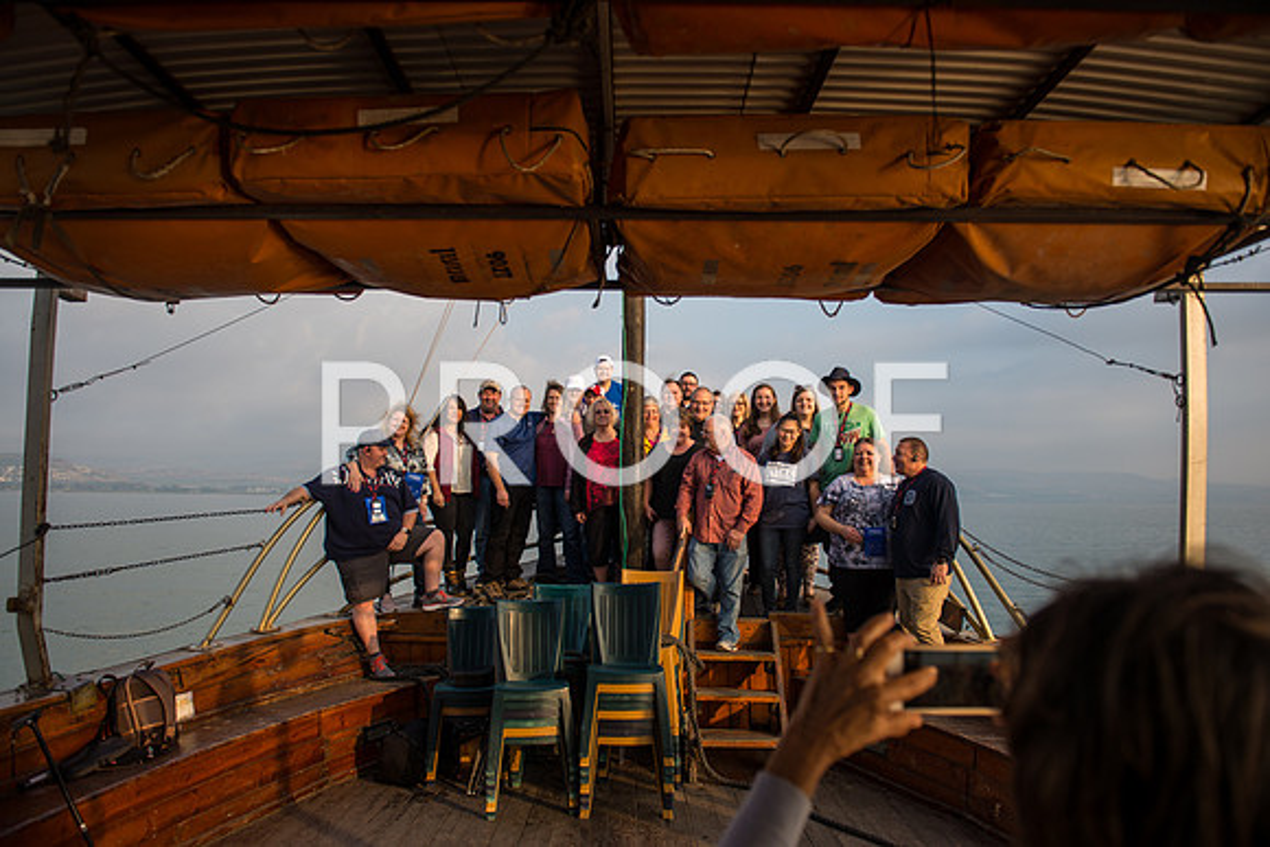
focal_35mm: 24
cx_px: 635
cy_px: 424
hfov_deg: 73.7
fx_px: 847
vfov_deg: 53.2
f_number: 2.8
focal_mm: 24
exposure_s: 1/500
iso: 100
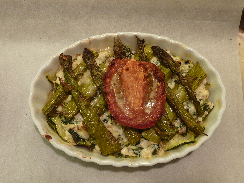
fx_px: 338
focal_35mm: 48
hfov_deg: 39.7
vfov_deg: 30.3
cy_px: 92
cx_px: 122
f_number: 3.3
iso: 100
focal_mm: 4.4
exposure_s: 1/30
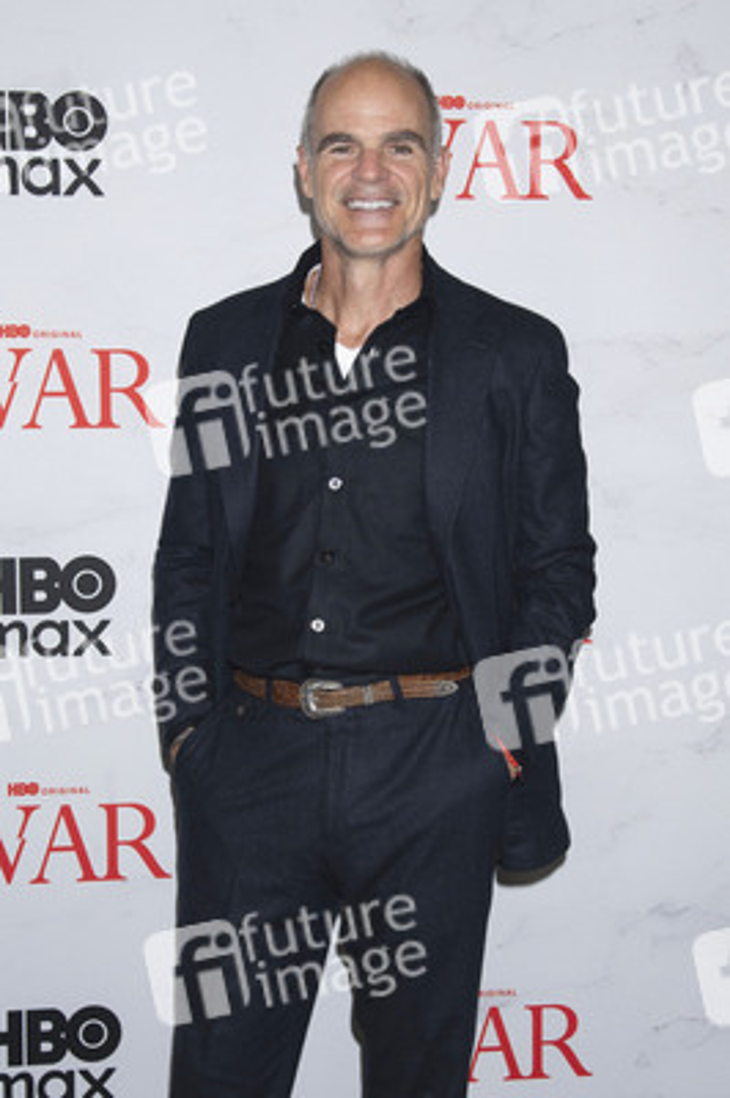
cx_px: 365
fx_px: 1219
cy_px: 549
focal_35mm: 40
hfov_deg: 33.3
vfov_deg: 48.5
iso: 640
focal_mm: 40
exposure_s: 1/200
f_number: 6.3
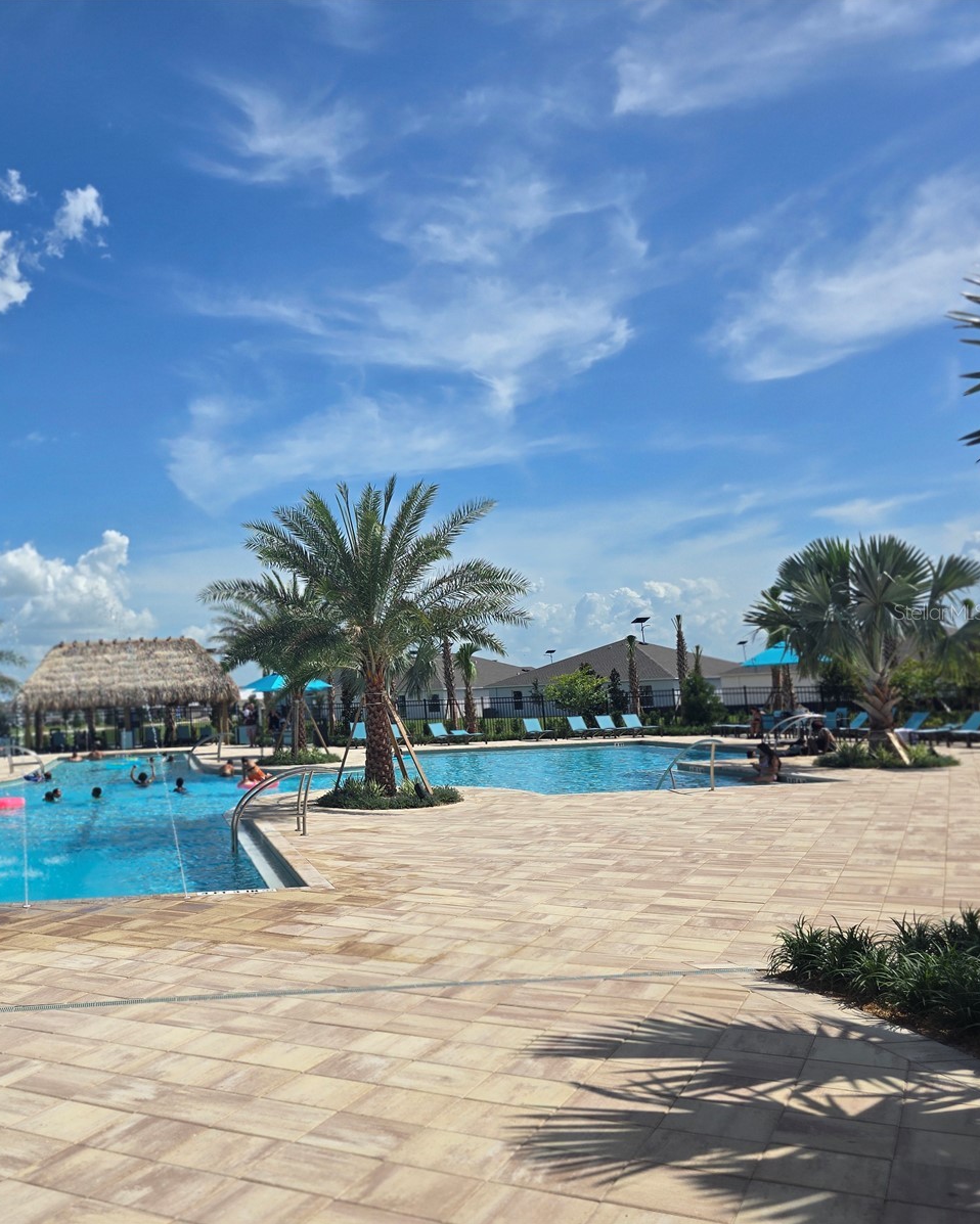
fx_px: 1087
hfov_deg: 45.6
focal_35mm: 30
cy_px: 611
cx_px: 172
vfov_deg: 58.8
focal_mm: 6.3
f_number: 1.7
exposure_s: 1/1521
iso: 12
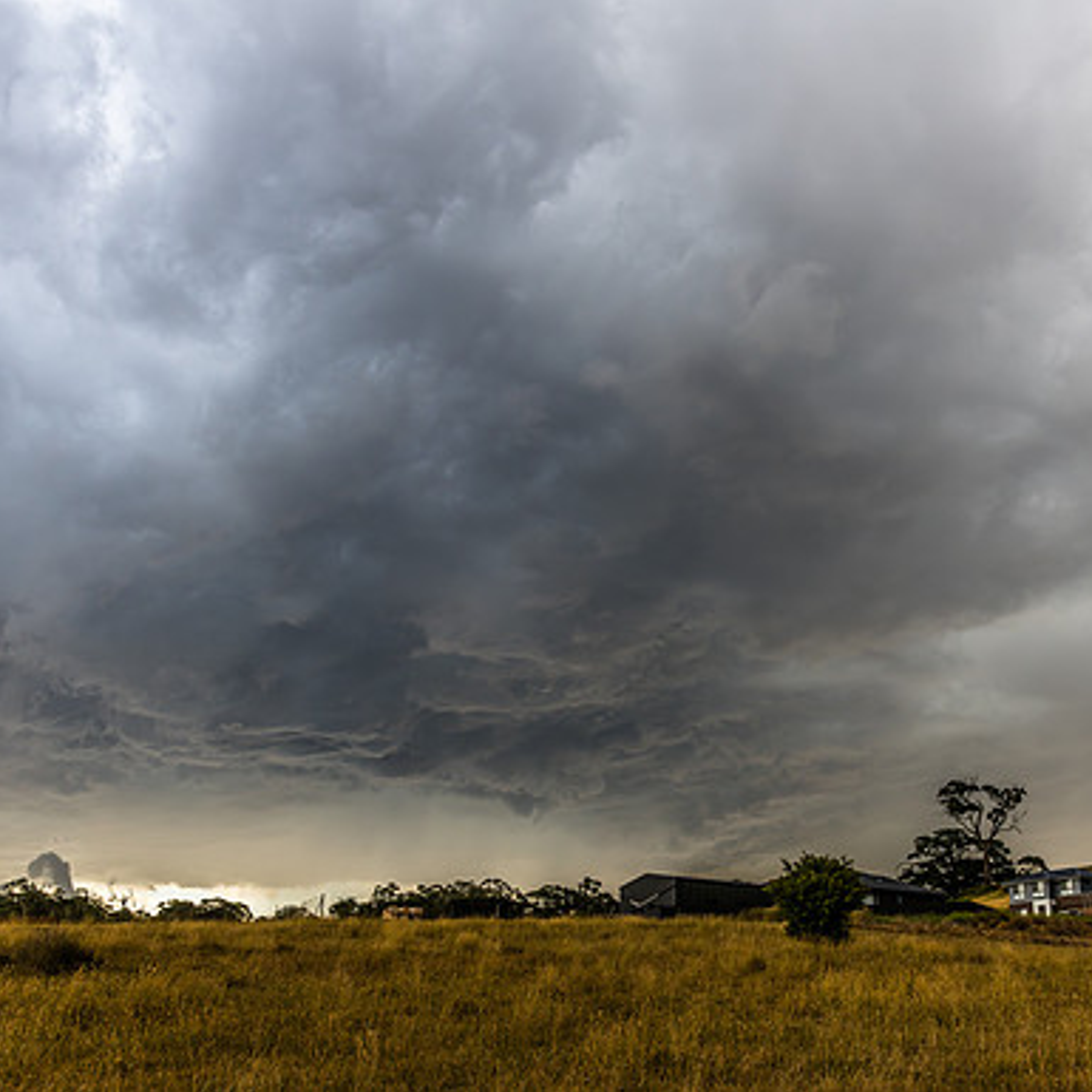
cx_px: 607
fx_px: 1463
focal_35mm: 41
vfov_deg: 40.9
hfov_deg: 40.9
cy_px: 546
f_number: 8
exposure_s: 1/125
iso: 400
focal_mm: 32
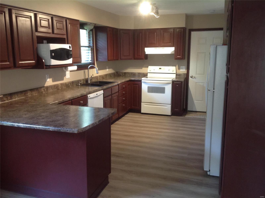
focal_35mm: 35
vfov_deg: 40.6
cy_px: 99
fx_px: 267
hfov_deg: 52.7
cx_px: 132
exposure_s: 1/15
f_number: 2.4
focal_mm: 4.28
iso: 125
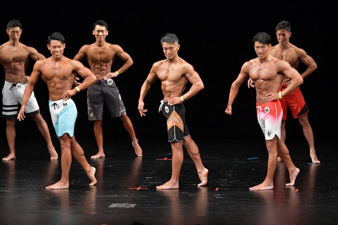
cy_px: 112
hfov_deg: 9.5
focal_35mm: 217
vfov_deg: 6.3
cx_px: 169
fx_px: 2036
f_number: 5.6
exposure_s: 1/400
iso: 3200
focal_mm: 145
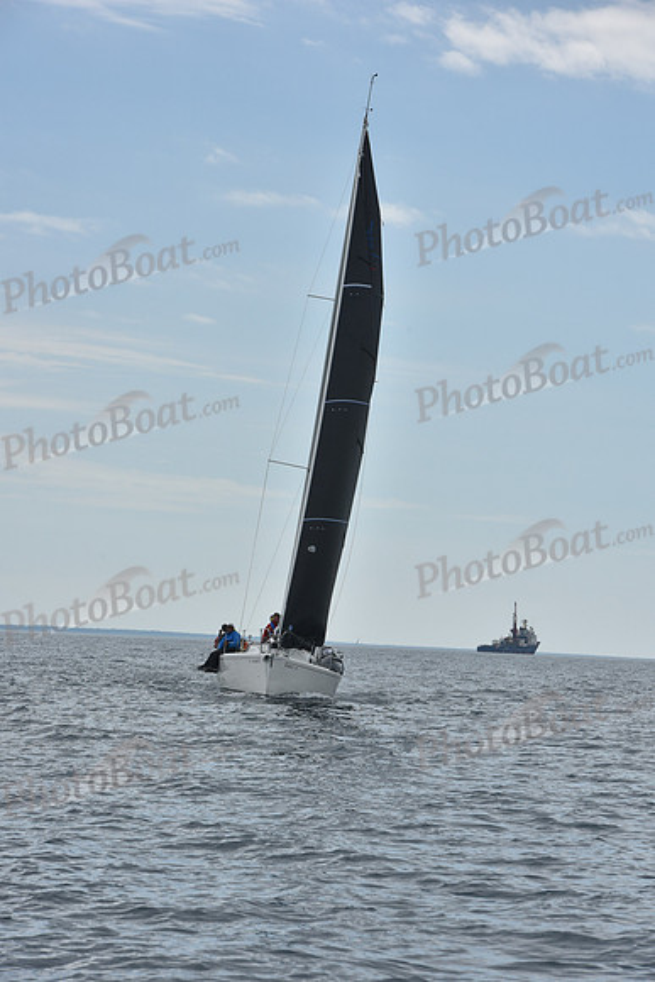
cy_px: 491
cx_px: 328
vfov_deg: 12.8
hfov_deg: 8.6
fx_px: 4364
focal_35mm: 160
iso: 250
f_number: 13
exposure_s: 1/800
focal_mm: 160
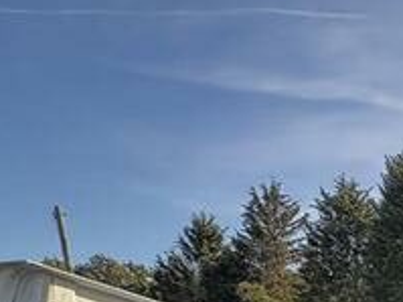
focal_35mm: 63
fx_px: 733
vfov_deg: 18.3
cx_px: 577
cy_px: 543
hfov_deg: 24.9
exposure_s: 1/368
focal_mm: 2.22
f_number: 2.2
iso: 40
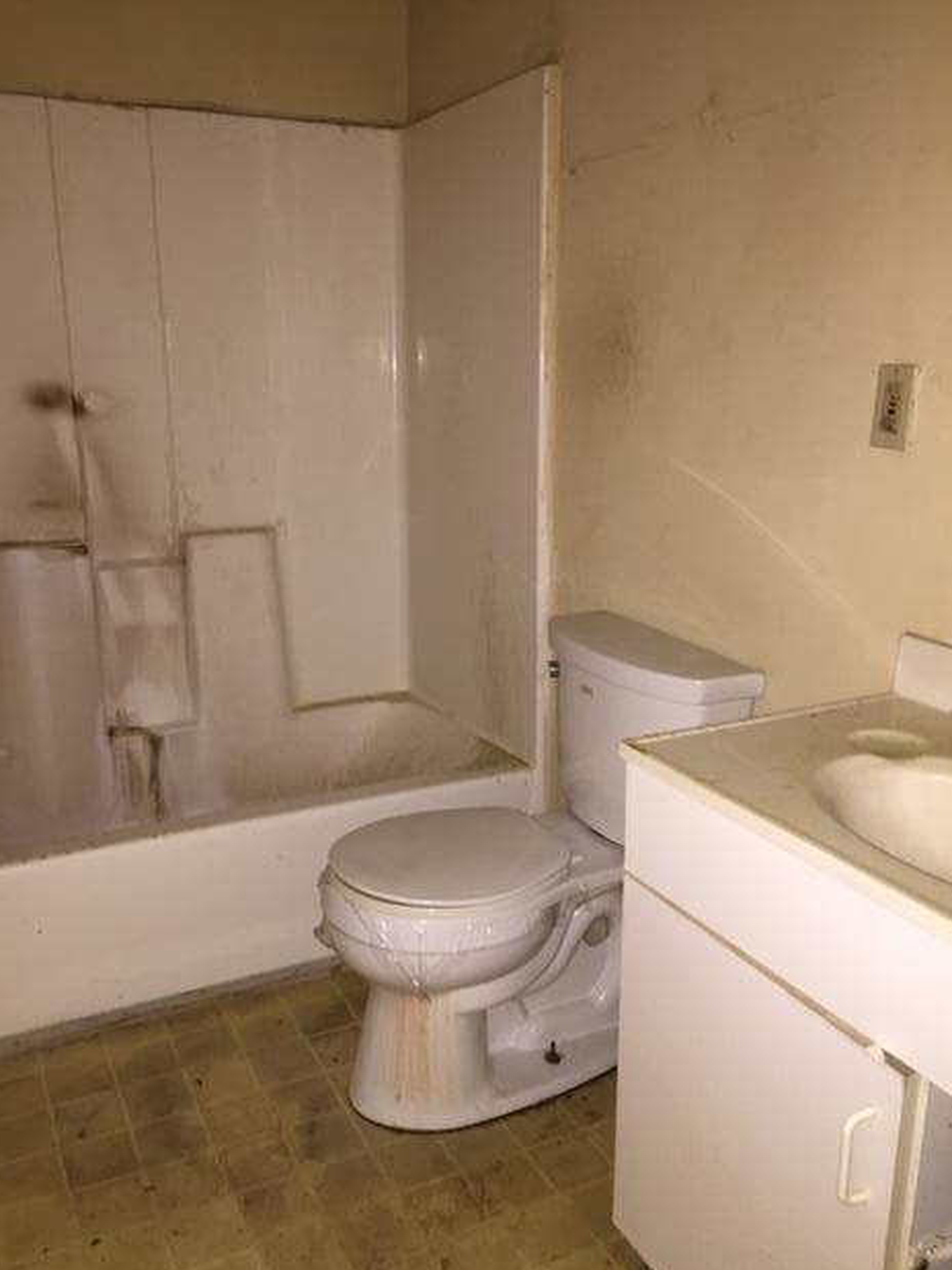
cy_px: 654
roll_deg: +0.0
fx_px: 1100
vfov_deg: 60.0
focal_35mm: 30
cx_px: 476
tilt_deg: -14.3
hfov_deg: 46.8
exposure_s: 1/16
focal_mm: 4.15
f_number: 2.2
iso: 160
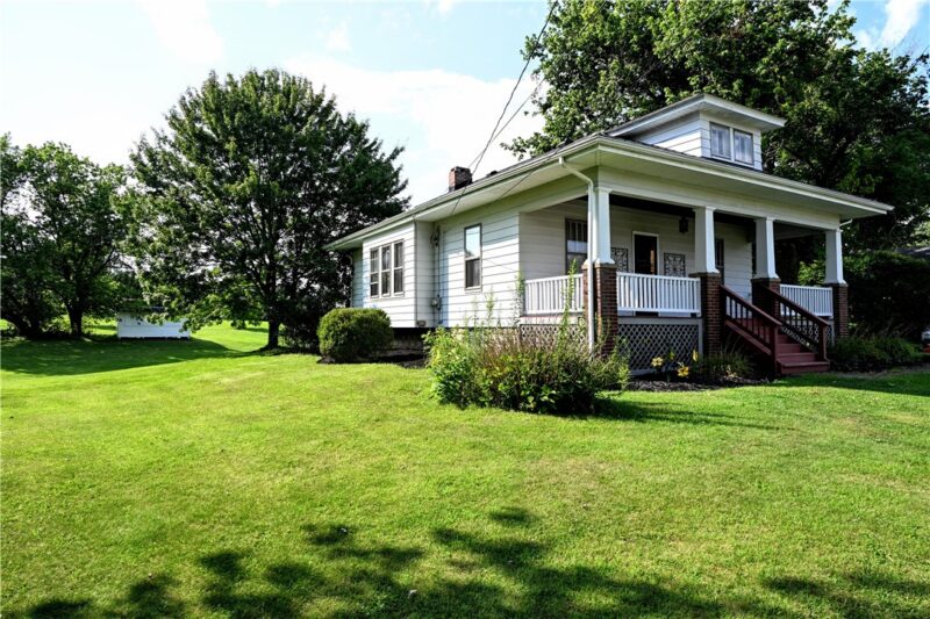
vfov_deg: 56.1
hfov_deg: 77.3
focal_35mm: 22
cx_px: 465
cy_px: 310
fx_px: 581
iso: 100
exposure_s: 1/100
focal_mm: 15
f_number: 8
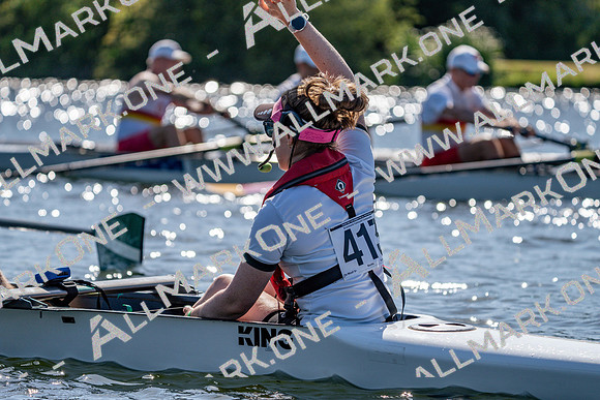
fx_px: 3717
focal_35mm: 223
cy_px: 200
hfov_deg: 9.2
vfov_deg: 6.2
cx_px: 300
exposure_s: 1/2000
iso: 200
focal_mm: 223
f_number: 5.6
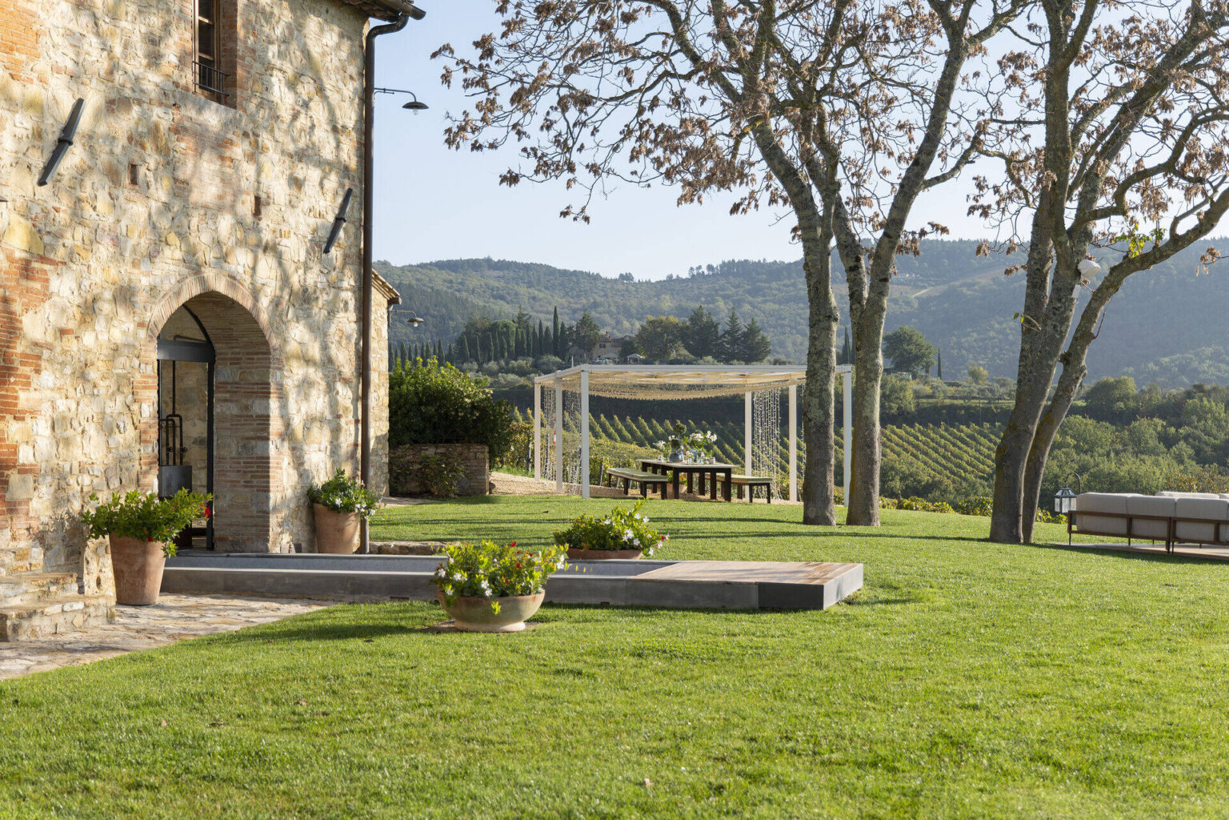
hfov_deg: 36.2
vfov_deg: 24.6
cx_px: 614
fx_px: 1877
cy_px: 410
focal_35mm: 55
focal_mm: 55
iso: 125
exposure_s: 1/800
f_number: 4
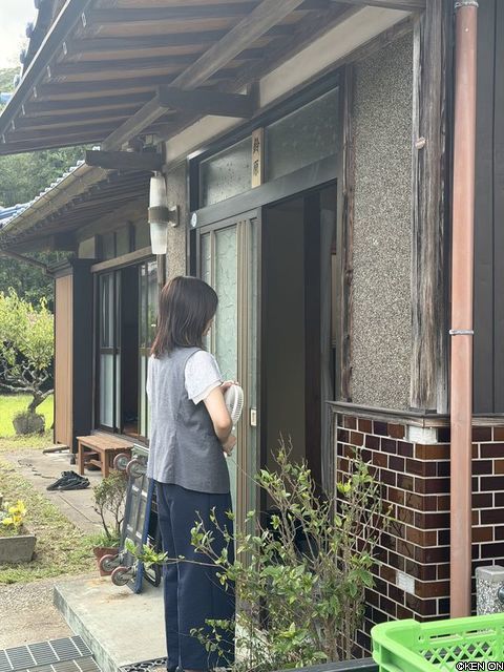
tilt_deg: +0.1
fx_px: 932
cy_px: 336
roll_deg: -0.2
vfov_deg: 39.7
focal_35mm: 48
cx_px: 252
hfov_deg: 30.3
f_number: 1.78
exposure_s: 1/625
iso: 80
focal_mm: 6.76
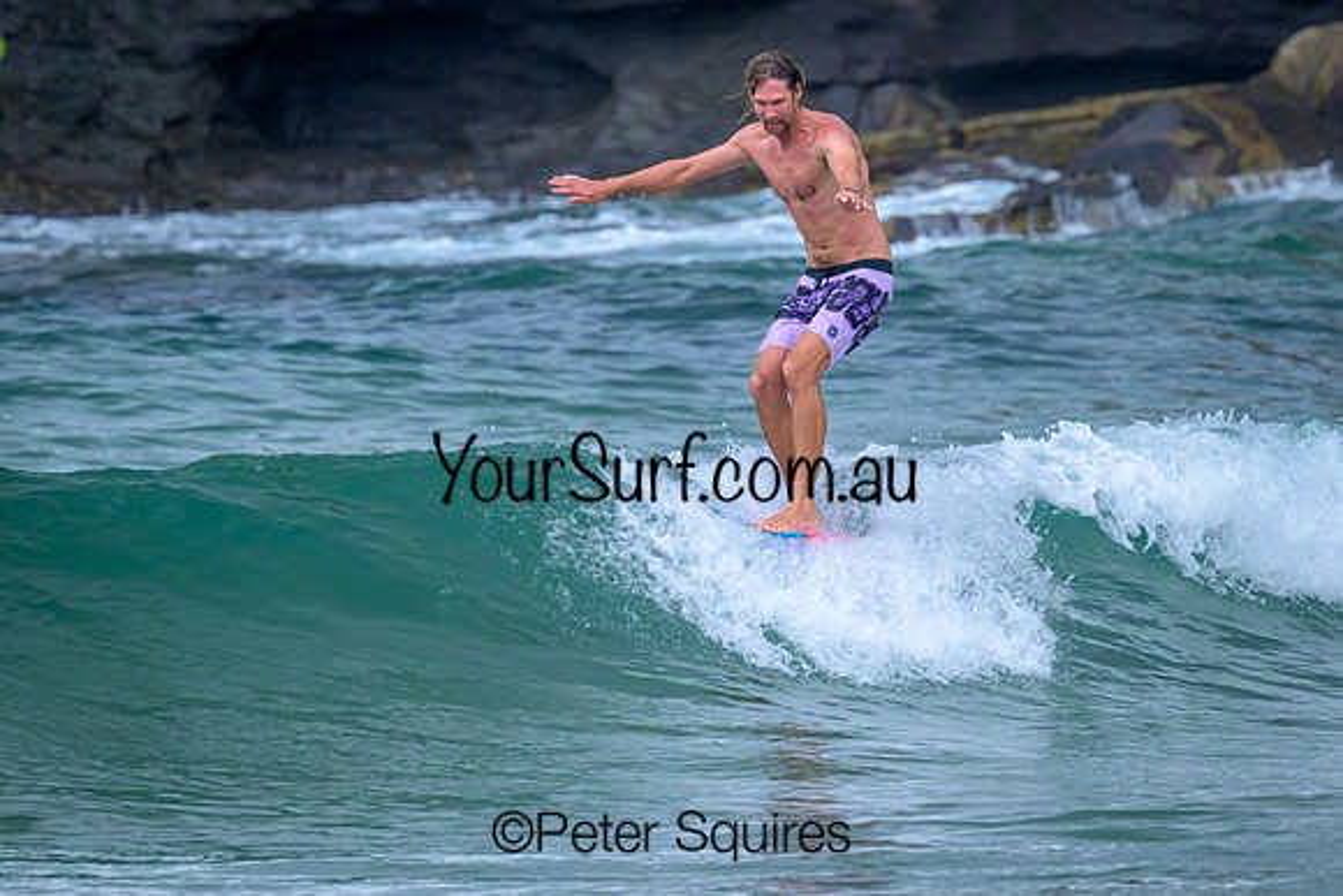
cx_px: 755
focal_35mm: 747
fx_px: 27871
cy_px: 364
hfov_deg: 2.8
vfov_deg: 1.8
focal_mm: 560
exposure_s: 1/2000
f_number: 8
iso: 2200
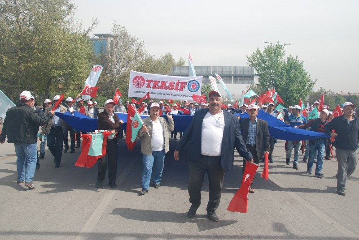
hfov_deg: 61.9
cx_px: 180
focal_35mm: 30
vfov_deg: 43.7
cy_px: 120
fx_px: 300
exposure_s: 1/200
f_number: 7.1
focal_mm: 20
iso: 100
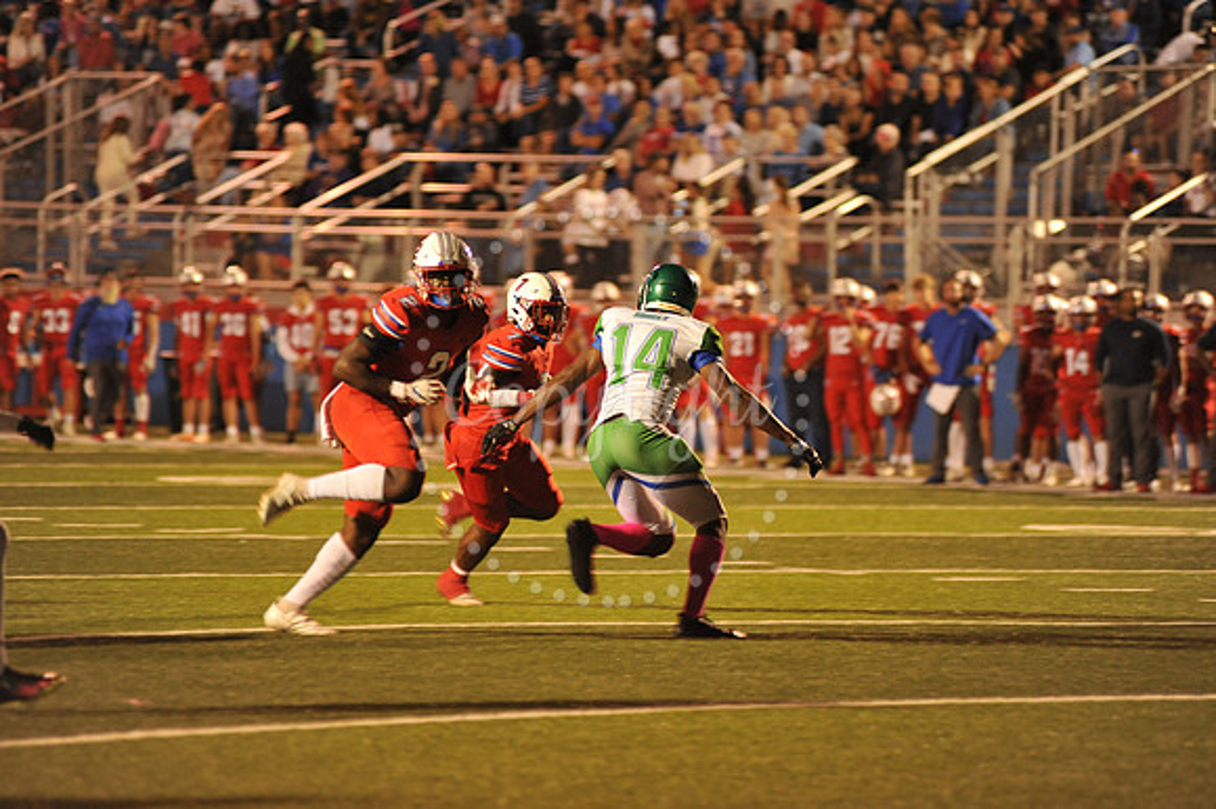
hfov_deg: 10.3
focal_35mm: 200
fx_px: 6751
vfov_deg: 6.9
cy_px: 404
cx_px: 608
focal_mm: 200
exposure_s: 1/200
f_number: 2.8
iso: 2000
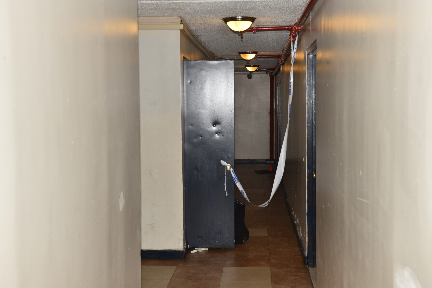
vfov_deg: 26.0
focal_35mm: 52
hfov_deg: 38.2
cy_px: 144
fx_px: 624
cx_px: 216
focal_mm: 52
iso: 400
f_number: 8
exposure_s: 1/60
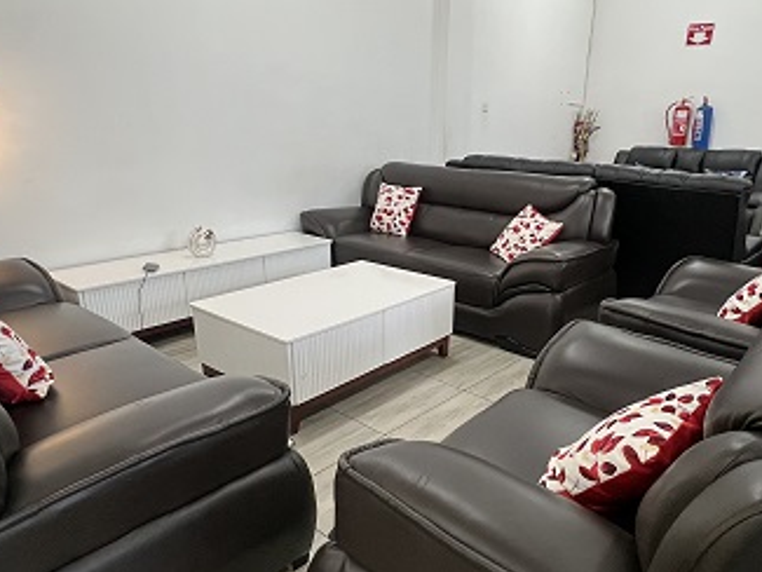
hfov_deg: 71.5
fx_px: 529
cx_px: 406
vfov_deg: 56.7
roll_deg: -0.7
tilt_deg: -19.4
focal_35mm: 24
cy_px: 316
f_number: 1.8
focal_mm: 1.57
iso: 200
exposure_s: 1/100
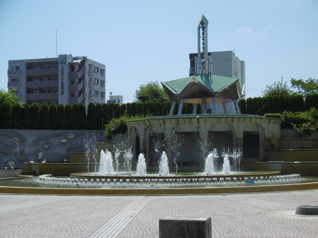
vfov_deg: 21.6
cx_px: 159
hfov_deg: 28.6
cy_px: 119
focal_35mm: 68
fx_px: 625
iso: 100
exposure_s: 1/200
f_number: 11
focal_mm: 12.1
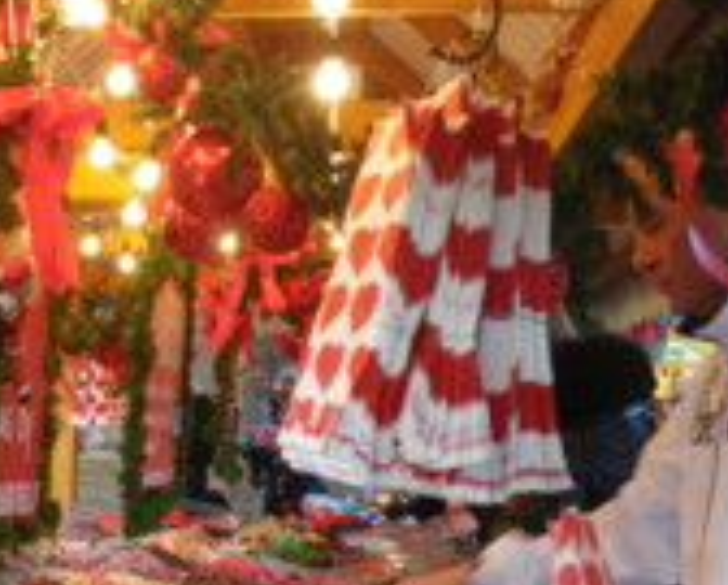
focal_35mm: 65
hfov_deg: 27.4
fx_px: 1403
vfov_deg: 22.4
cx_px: 0
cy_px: 620
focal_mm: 5
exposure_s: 1/50
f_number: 3.5
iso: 250
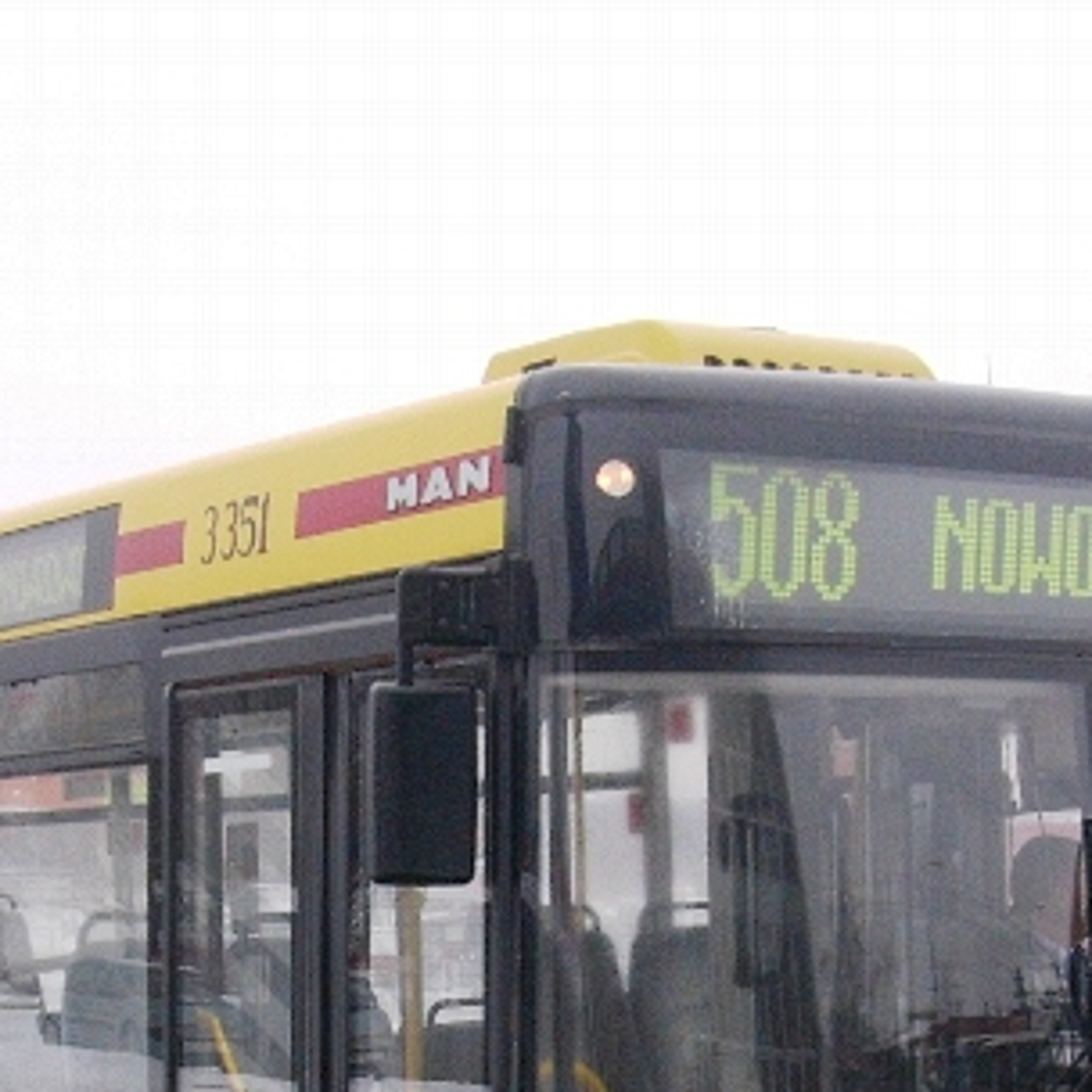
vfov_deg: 19.9
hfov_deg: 20.2
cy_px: 916
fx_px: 3069
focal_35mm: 86
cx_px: 445
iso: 70
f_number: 2.7
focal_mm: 5.6
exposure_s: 1/124
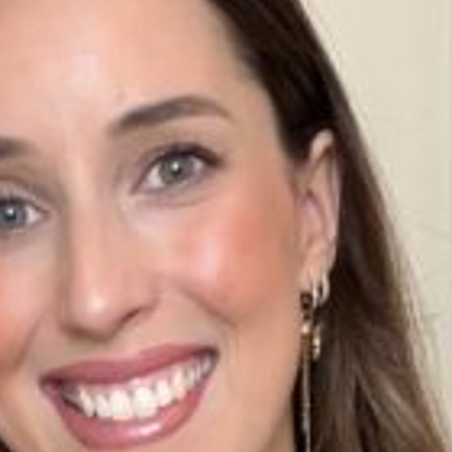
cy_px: 1036
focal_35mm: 152
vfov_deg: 10.2
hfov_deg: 11.5
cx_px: 152
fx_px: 2245
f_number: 1.9
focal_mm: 2.71
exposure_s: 1/60
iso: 125
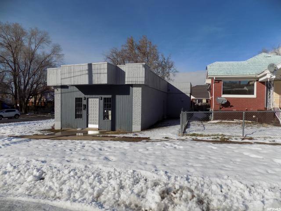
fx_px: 187
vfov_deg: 58.9
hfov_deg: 73.9
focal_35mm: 23
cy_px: 106
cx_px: 140
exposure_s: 1/250
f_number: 9.9
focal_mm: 4
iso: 80
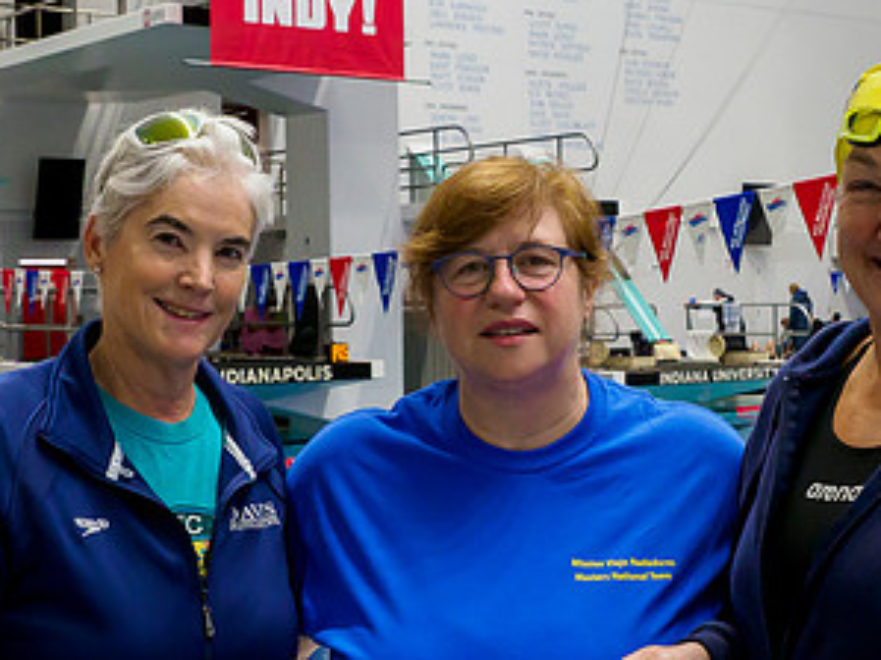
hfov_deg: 28.5
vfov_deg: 21.6
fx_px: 1730
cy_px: 399
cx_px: 539
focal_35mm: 68
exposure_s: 1/125
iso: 1600
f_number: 4.5
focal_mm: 13
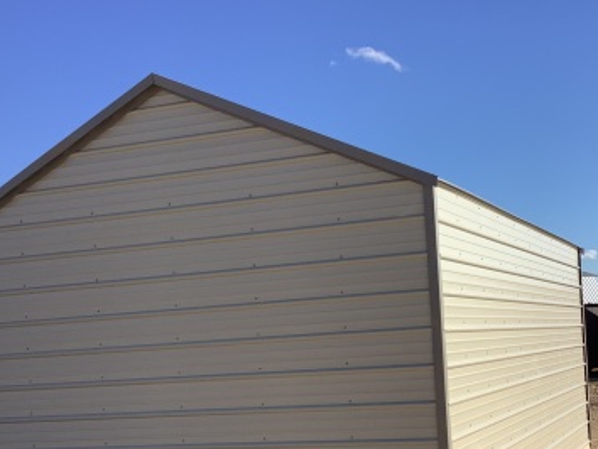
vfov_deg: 25.8
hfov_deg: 34.3
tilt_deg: -0.8
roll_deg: +3.2
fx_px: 968
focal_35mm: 56
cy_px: 334
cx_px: 348
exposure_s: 1/1567
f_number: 2.4
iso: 25
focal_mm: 3.3
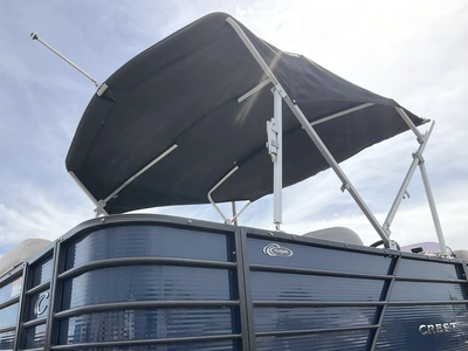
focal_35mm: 29
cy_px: 176
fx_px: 392
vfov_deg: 48.2
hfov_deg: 61.7
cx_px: 234
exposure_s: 1/1912
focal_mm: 3
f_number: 1.8
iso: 25
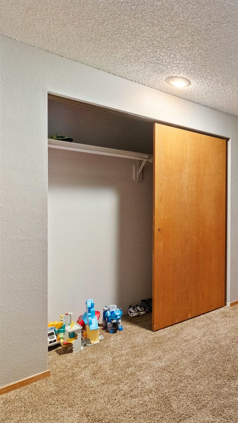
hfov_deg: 38.6
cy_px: 211
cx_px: 267
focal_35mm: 24
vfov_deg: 76.3
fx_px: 269
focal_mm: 10
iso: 400
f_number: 8
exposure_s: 1
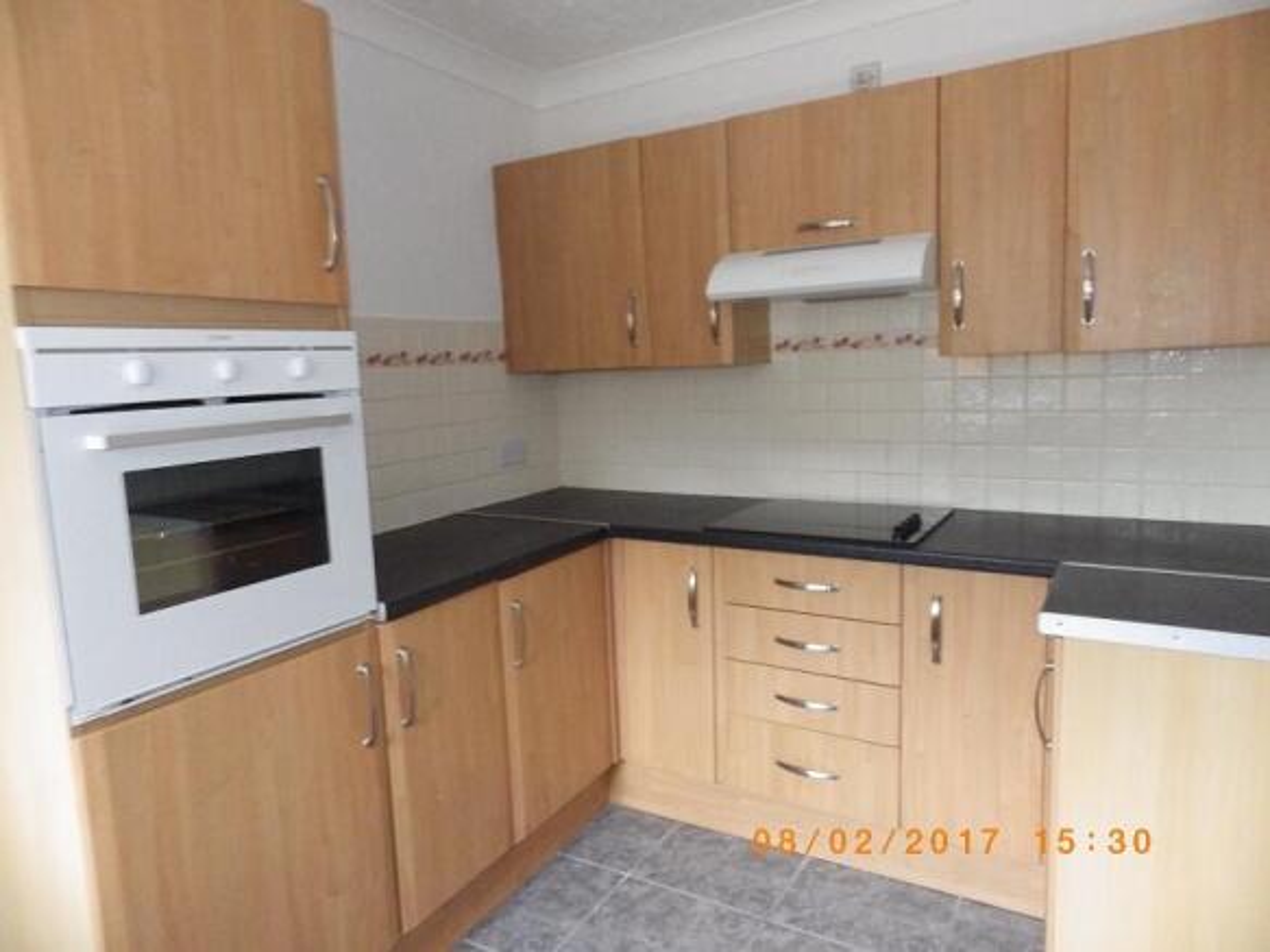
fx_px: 807
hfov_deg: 76.4
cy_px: 476
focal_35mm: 22
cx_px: 635
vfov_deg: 61.1
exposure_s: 1/25
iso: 800
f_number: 3.1
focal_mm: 4
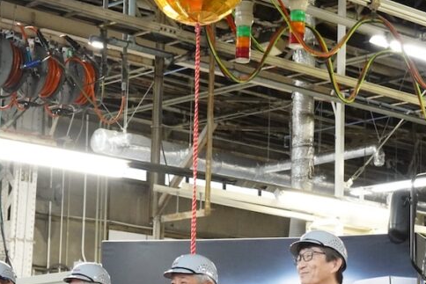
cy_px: 270
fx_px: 1527
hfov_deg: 15.9
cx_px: 277
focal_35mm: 129
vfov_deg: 10.6
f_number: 4
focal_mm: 22.46
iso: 2500
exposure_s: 1/60
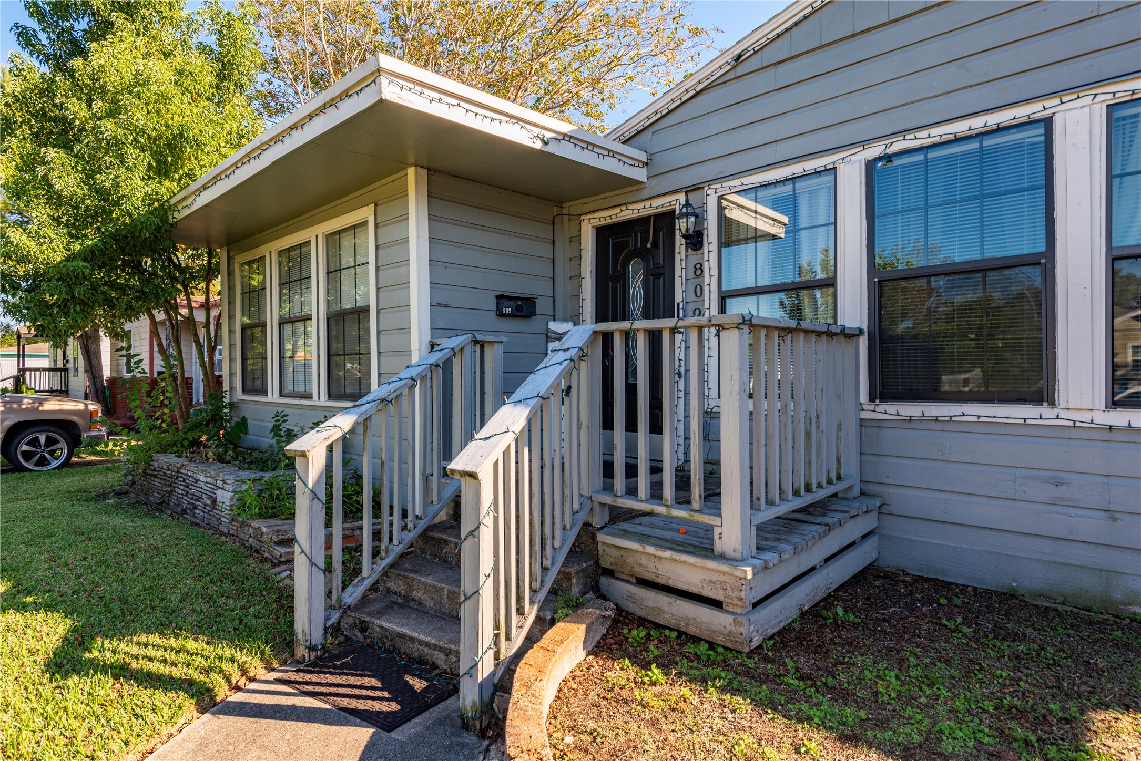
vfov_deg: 62.0
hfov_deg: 84.0
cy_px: 380
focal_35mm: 20
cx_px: 570
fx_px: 634
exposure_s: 1/80
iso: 100
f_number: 10
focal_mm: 20
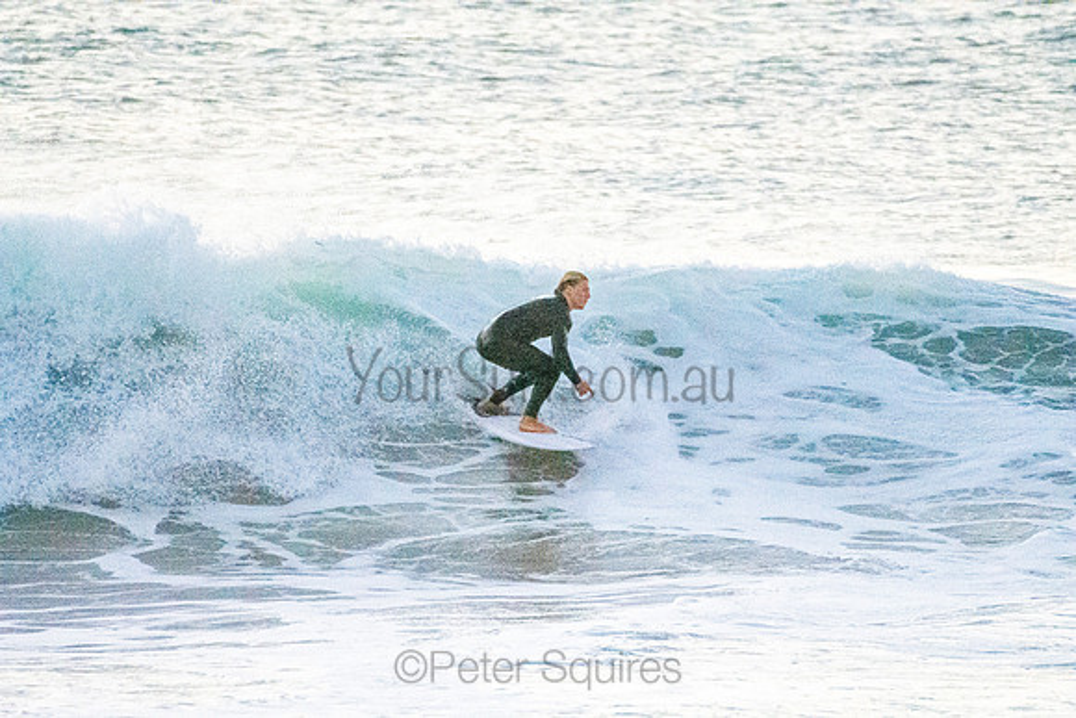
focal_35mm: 750
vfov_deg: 1.8
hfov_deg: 2.7
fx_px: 22421
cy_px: 359
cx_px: 538
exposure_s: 1/1600
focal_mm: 500
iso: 22800
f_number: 5.6
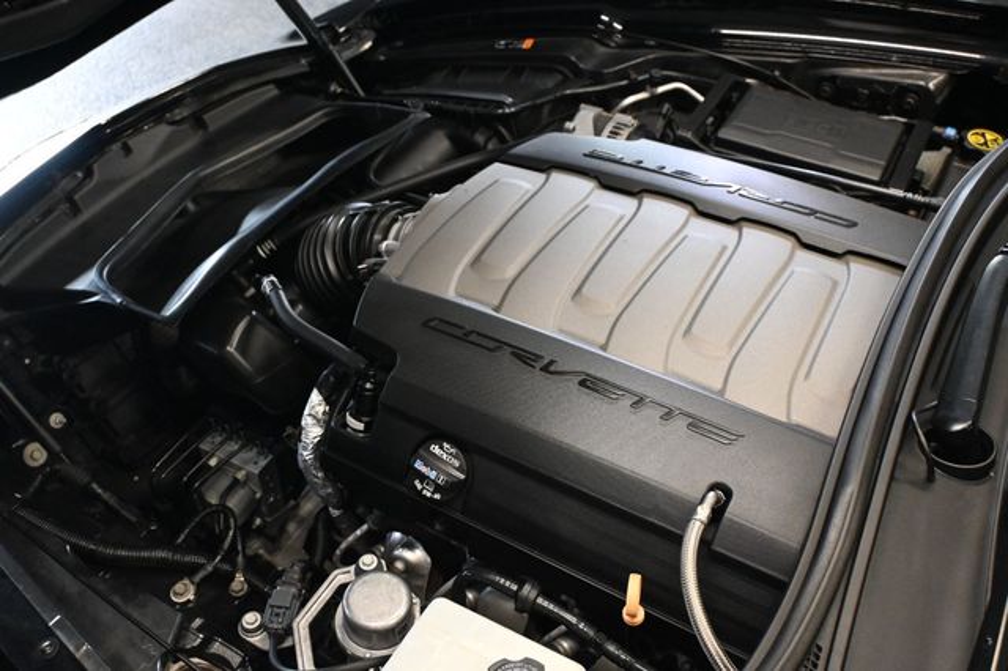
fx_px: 944
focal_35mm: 34
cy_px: 336
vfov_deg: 39.1
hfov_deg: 56.2
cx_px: 504
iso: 3200
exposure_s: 1/80
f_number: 4
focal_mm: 22.5
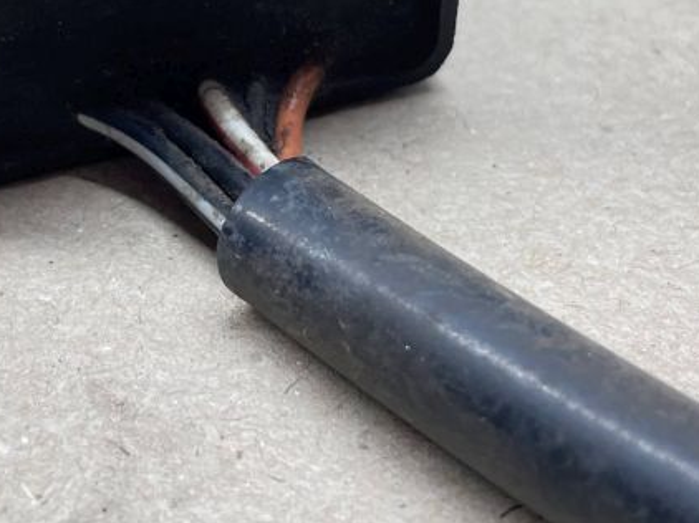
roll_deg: +0.8
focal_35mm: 74
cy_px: -2
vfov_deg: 19.3
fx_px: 1493
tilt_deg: -38.2
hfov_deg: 26.0
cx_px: 177
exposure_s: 1/100
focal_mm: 4.2
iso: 100
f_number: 1.6
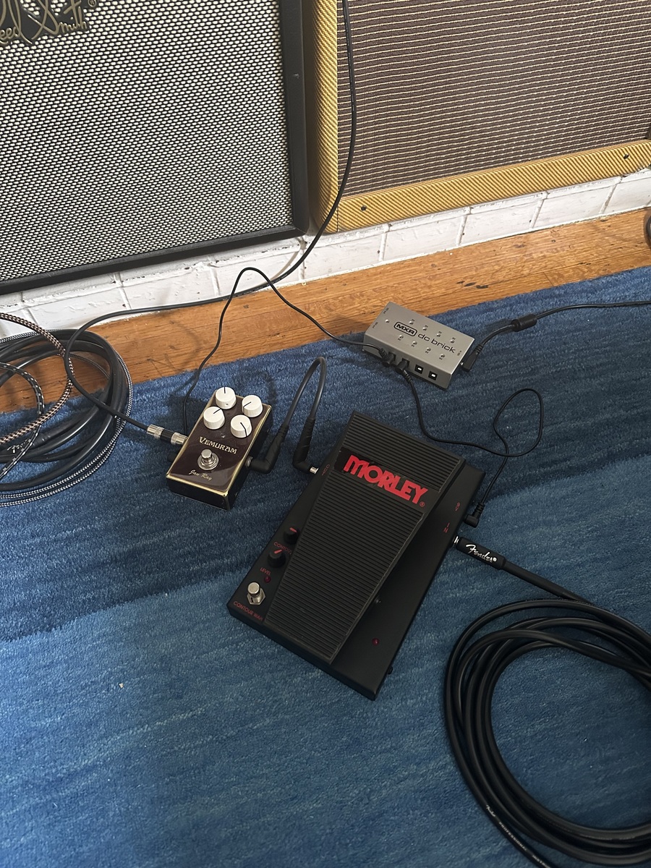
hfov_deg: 56.8
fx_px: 602
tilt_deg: -56.8
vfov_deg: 71.6
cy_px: 434
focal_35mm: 24
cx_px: 326
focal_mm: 6.86
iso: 1000
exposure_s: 1/41
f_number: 1.78
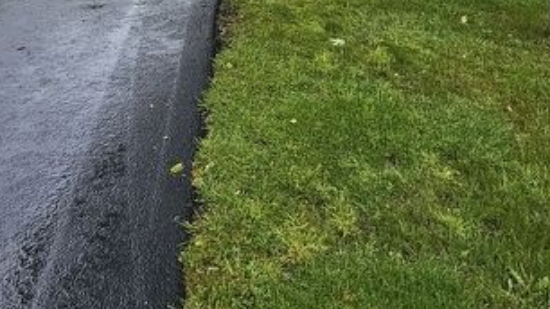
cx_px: 320
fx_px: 540
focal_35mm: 37
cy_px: -185
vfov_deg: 23.6
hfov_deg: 53.8
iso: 50
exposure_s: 1/944
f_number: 2.2
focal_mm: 2.2
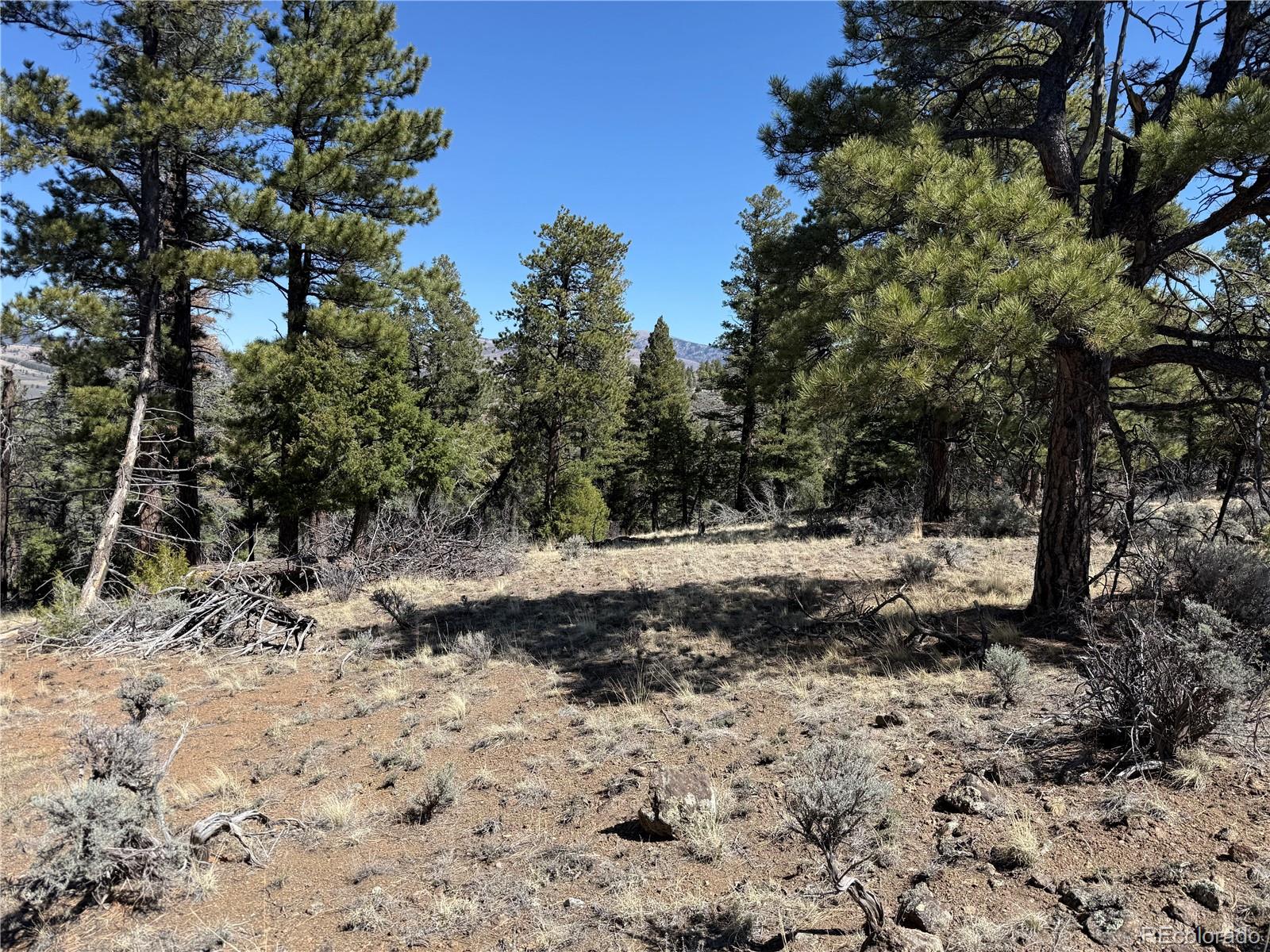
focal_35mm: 24
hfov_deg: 71.6
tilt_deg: -5.5
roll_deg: -2.0
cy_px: 476
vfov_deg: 56.8
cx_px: 635
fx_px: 881
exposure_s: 1/2703
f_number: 1.78
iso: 80
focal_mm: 6.76
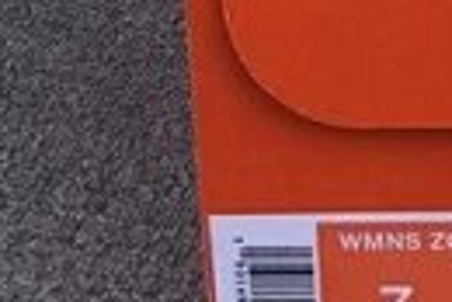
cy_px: -396
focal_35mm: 159
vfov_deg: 8.1
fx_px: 1999
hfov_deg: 12.1
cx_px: 758
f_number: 2.4
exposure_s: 1/668
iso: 25
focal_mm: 3.3
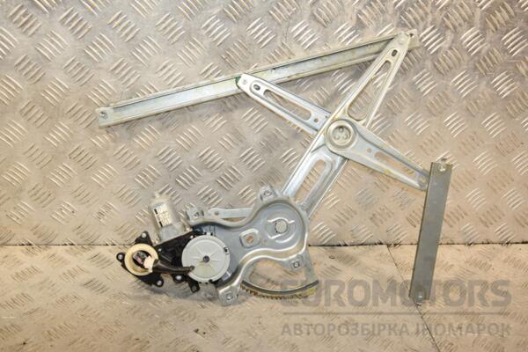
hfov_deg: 43.6
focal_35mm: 45
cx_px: 264
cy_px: 176
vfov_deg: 29.9
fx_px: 660
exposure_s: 1/200
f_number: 5.6
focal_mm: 30
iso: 800
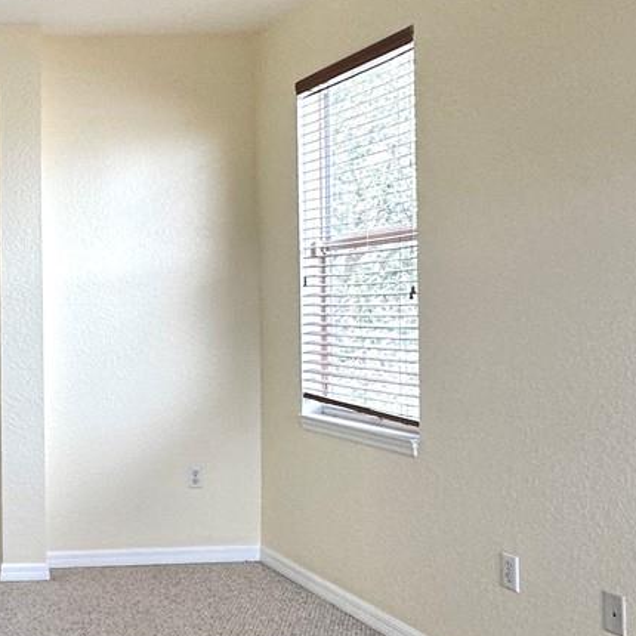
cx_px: -111
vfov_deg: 36.8
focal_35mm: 46
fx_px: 956
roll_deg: +1.1
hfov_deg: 31.4
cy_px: 309
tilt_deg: -0.2
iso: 100
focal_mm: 2.22
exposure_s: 1/120
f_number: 2.2
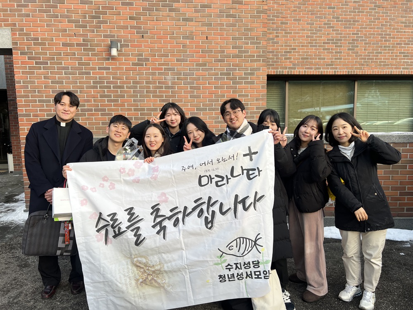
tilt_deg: -6.9
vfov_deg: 53.1
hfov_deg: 67.3
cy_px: 155
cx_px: 206
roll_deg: +1.4
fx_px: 310
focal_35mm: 26
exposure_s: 1/214
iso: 40
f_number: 1.5
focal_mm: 5.7
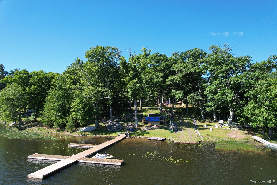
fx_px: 169
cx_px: 138
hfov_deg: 78.6
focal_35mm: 22
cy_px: 92
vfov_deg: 57.2
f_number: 2.8
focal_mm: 8.38
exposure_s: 1/800
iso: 110
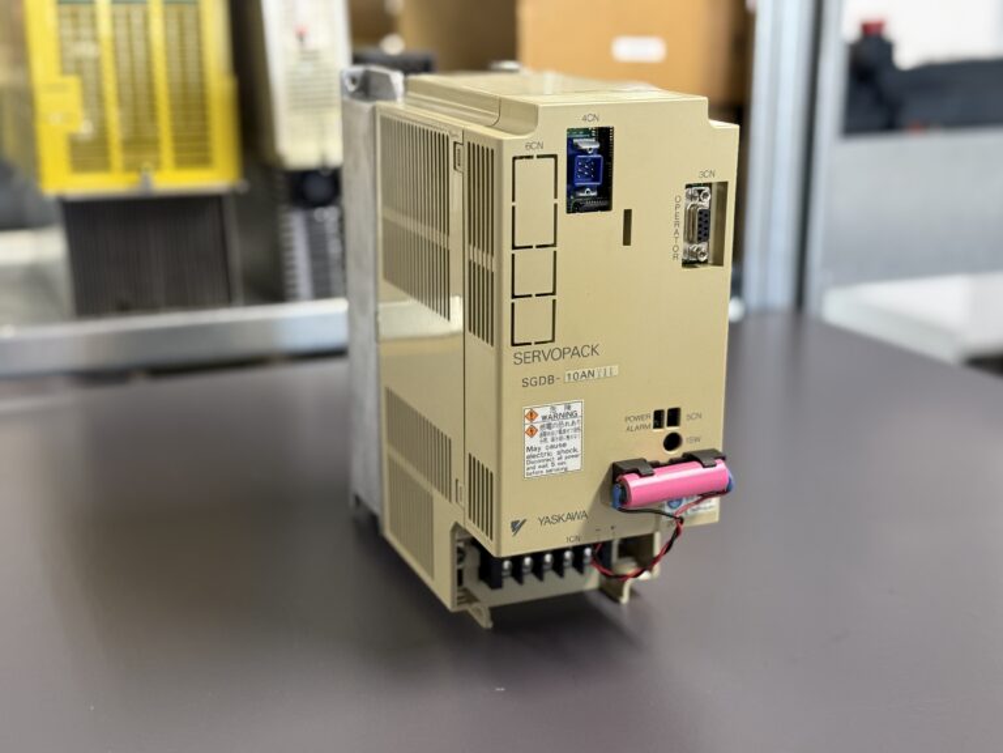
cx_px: 502
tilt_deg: -15.4
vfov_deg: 30.3
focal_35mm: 48
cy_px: 376
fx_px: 1391
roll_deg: -1.0
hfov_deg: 39.7
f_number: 1.78
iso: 200
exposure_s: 1/33
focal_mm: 6.76
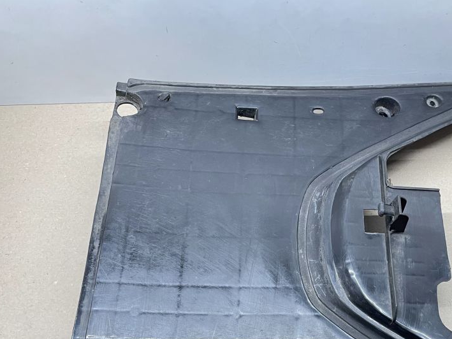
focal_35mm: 44
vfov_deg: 32.4
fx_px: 575
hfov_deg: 42.1
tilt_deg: -61.4
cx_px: 315
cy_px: 245
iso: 64
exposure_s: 1/50
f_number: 1.6
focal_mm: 4.2
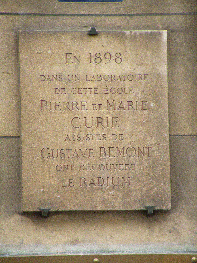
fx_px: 2557
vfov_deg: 5.9
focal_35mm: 337
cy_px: 132
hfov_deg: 4.4
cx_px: 98
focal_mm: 59.6
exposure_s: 1/125
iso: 260
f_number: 4.5
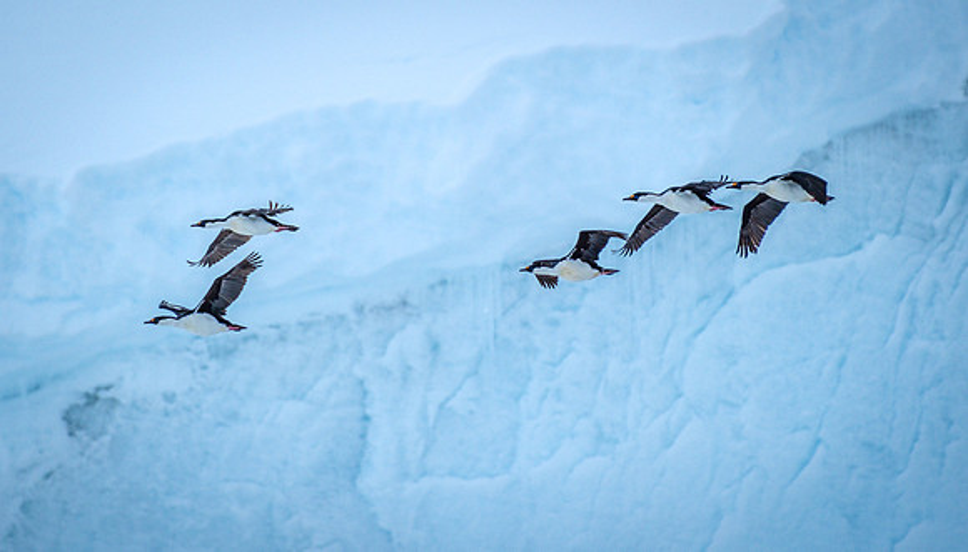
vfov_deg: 1.8
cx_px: 536
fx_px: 17206
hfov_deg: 3.2
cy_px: 130
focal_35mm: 668
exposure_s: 1/2000
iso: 320
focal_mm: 268.2
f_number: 6.4
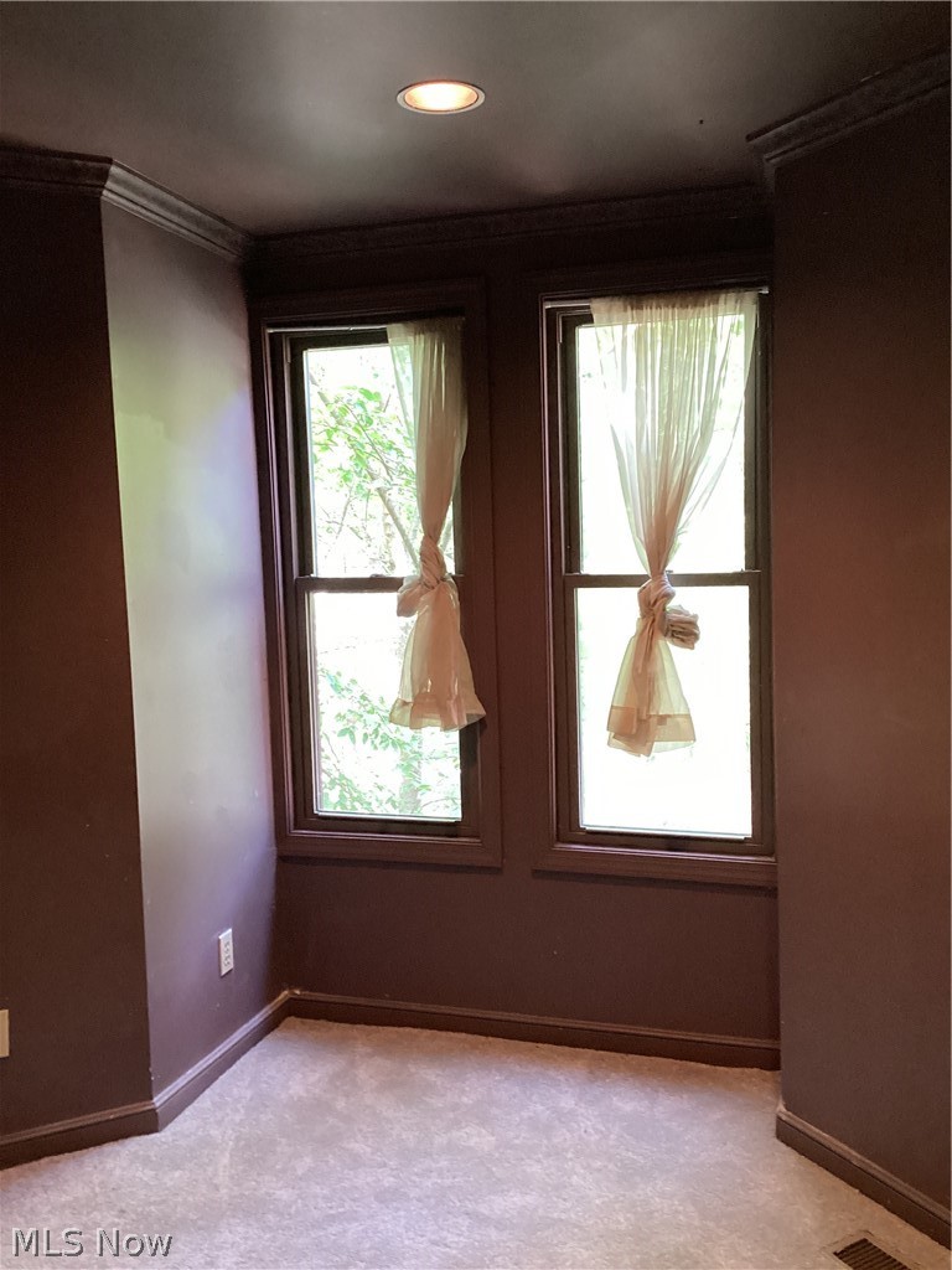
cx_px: 476
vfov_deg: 58.4
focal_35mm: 31
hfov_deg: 45.4
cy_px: 635
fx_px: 1137
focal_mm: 3.3
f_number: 2.4
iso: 200
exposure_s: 1/50
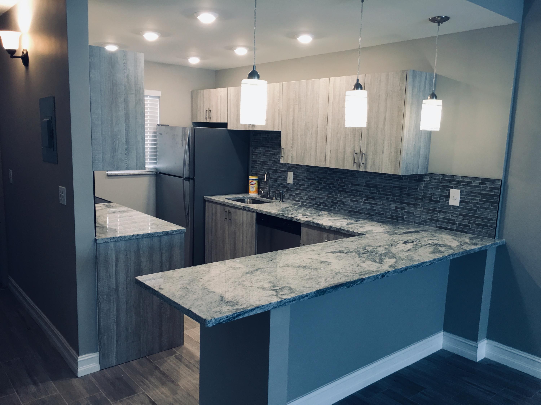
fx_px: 453
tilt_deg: -3.9
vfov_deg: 48.2
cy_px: 202
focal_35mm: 29
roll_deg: -1.3
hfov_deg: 61.7
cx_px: 270
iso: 32
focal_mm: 4.15
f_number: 2.2
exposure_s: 1/15
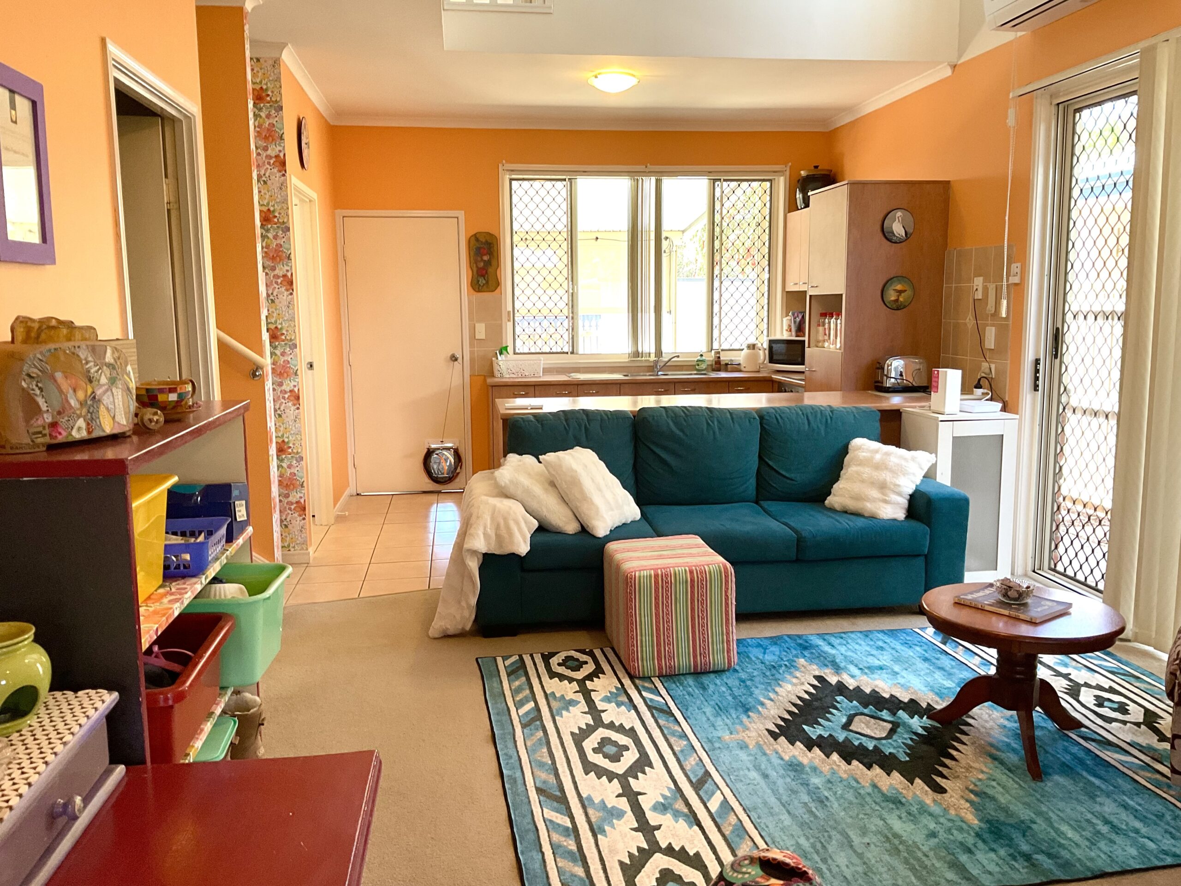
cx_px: 590
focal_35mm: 29
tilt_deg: -7.5
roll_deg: -0.2
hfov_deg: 61.7
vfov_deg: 48.2
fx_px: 989
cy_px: 443
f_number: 1.8
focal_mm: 3
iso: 64
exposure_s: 1/67
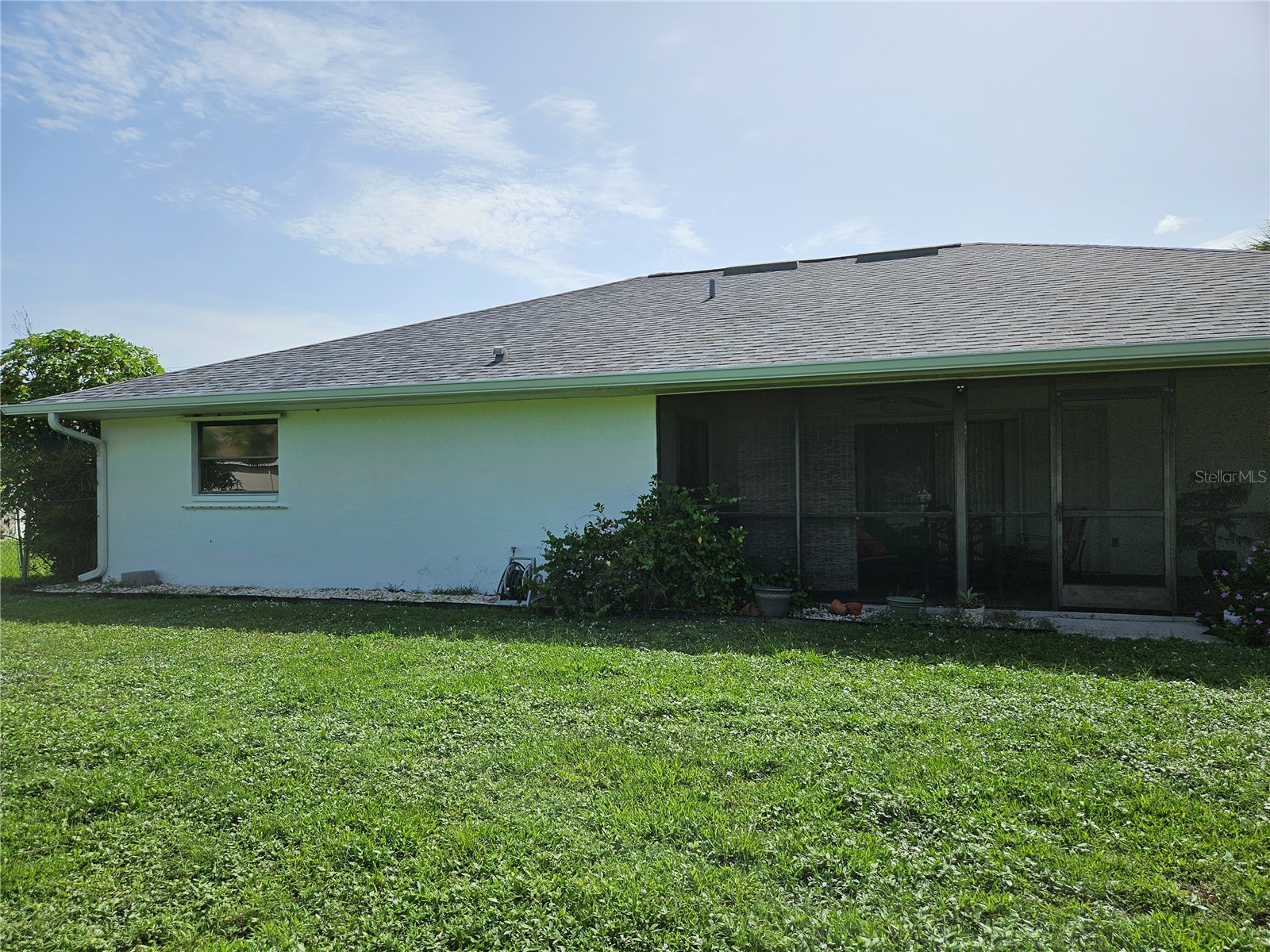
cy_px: 476
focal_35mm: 23
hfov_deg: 73.9
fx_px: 844
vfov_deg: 58.9
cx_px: 635
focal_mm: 5.4
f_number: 1.8
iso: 25
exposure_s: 1/3390
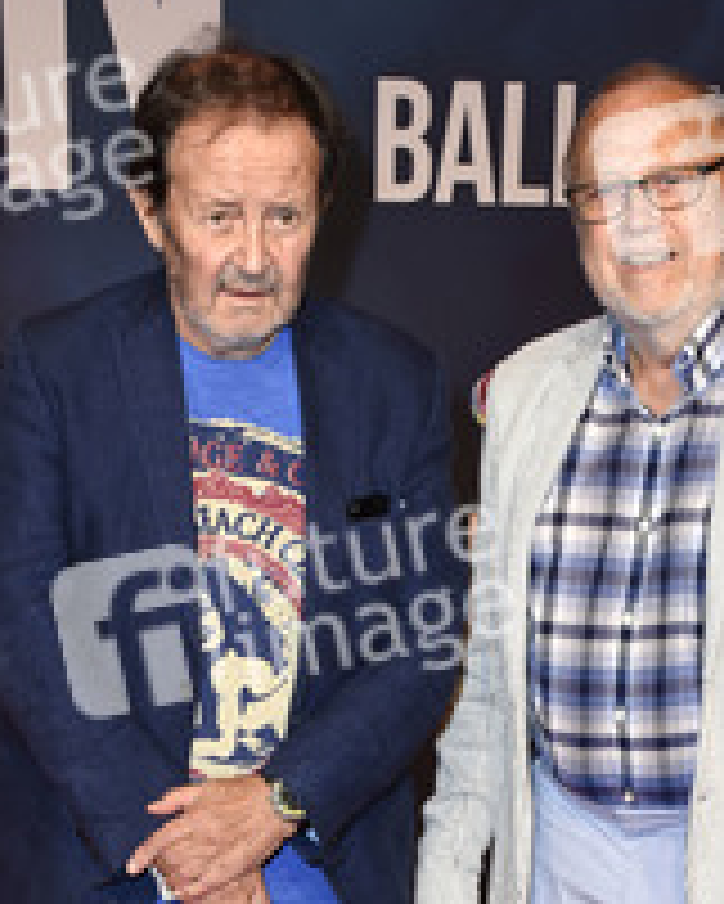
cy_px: 837
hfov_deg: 18.3
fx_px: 2248
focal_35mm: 84
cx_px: 414
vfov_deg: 22.1
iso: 400
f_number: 6.3
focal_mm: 30
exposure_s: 1/100
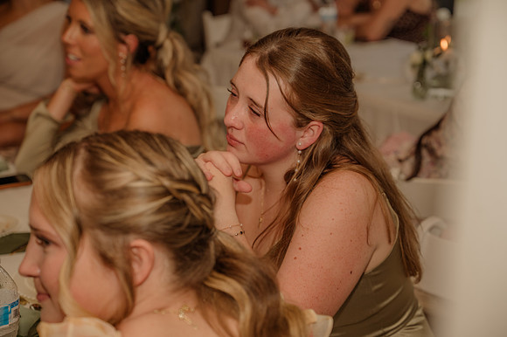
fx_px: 985
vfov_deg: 19.4
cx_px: 254
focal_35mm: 70
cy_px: 168
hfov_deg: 28.9
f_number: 4
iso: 320
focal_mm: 70
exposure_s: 1/200
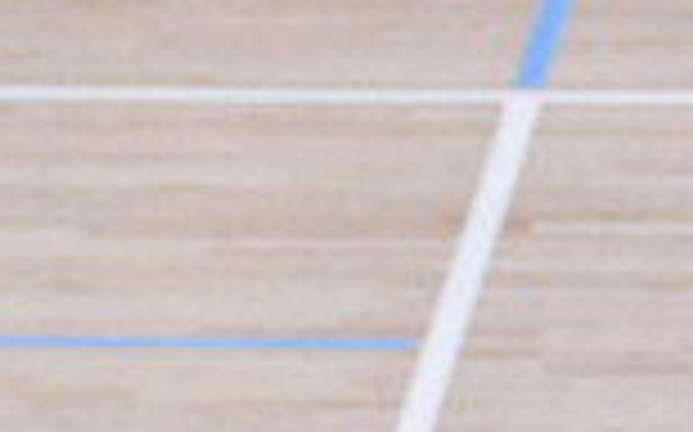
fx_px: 12645
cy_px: 1174
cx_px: 412
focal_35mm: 670
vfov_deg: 1.9
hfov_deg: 3.1
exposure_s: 1/1250
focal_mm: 116
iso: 6400
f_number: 3.2
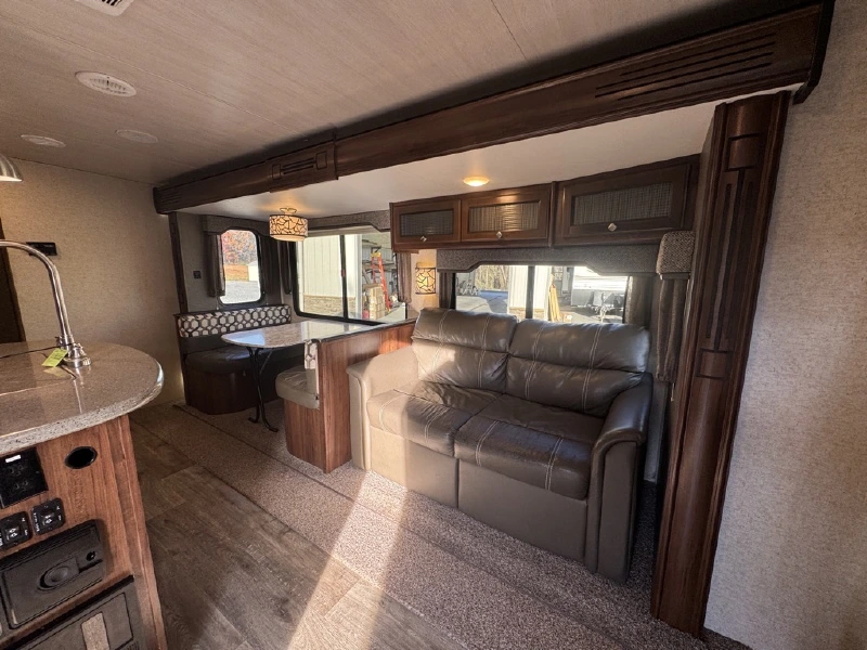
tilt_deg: -9.5
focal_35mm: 14
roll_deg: -1.7
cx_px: 434
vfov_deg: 85.7
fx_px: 351
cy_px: 325
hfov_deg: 102.1
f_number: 2.2
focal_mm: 2.22
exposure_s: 1/99
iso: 64
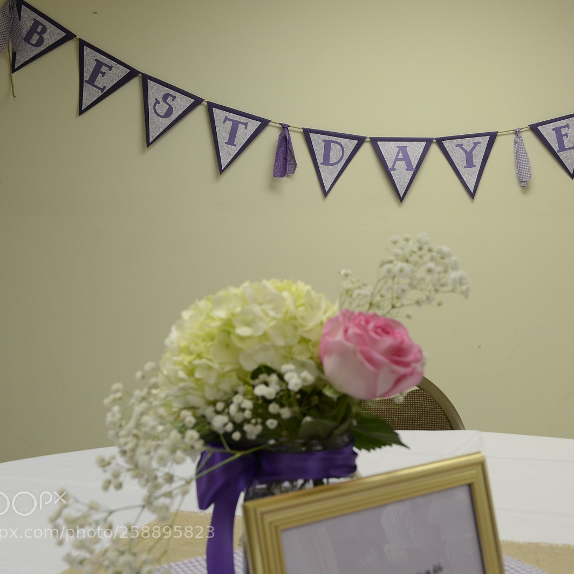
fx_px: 863
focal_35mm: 46
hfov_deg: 36.5
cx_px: 364
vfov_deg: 36.8
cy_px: 287
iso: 100
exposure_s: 1/8
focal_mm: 24
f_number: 6.3
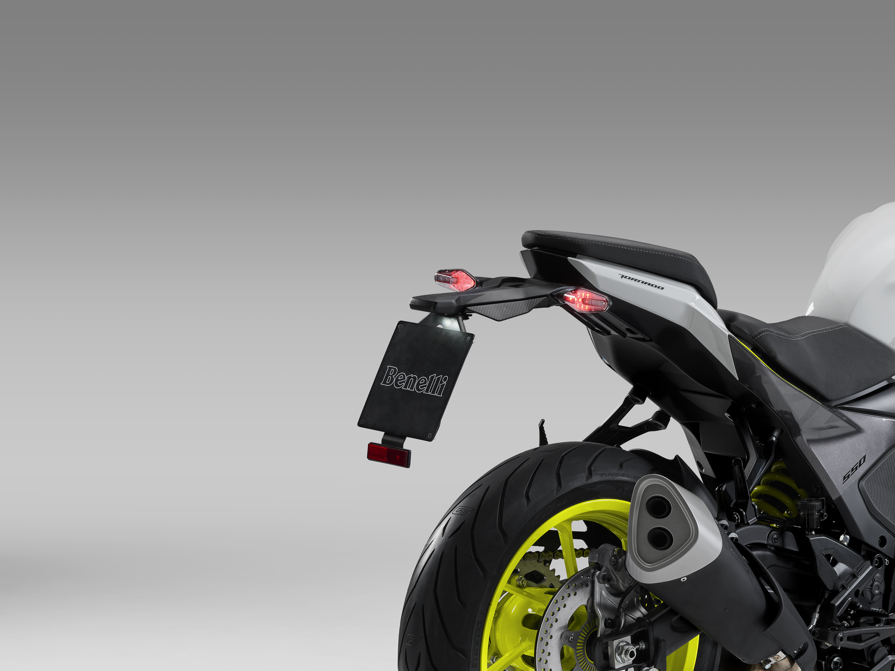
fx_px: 3749
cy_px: 484
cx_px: 782
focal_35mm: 145
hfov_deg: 13.5
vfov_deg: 10.2
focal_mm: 85
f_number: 11
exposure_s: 1/125
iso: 64
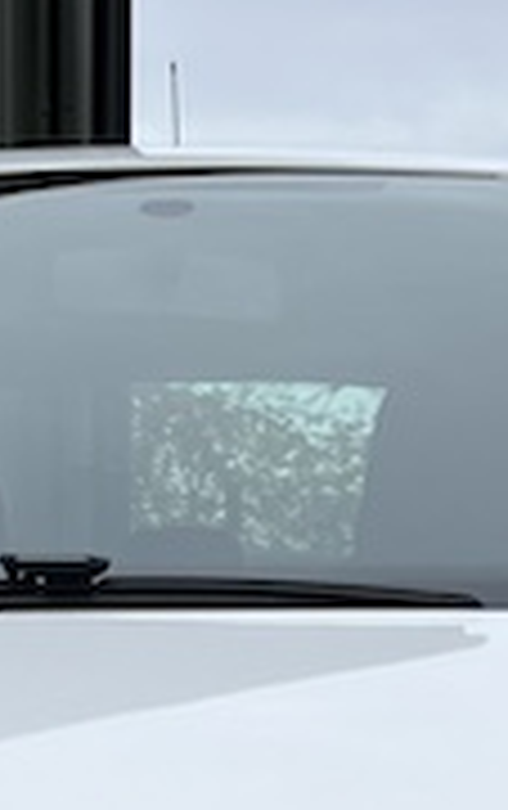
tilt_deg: -6.5
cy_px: 1048
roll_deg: +0.5
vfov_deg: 13.2
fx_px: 3378
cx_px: 112
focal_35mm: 153
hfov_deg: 8.6
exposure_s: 1/1511
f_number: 1.5
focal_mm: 5.7
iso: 50
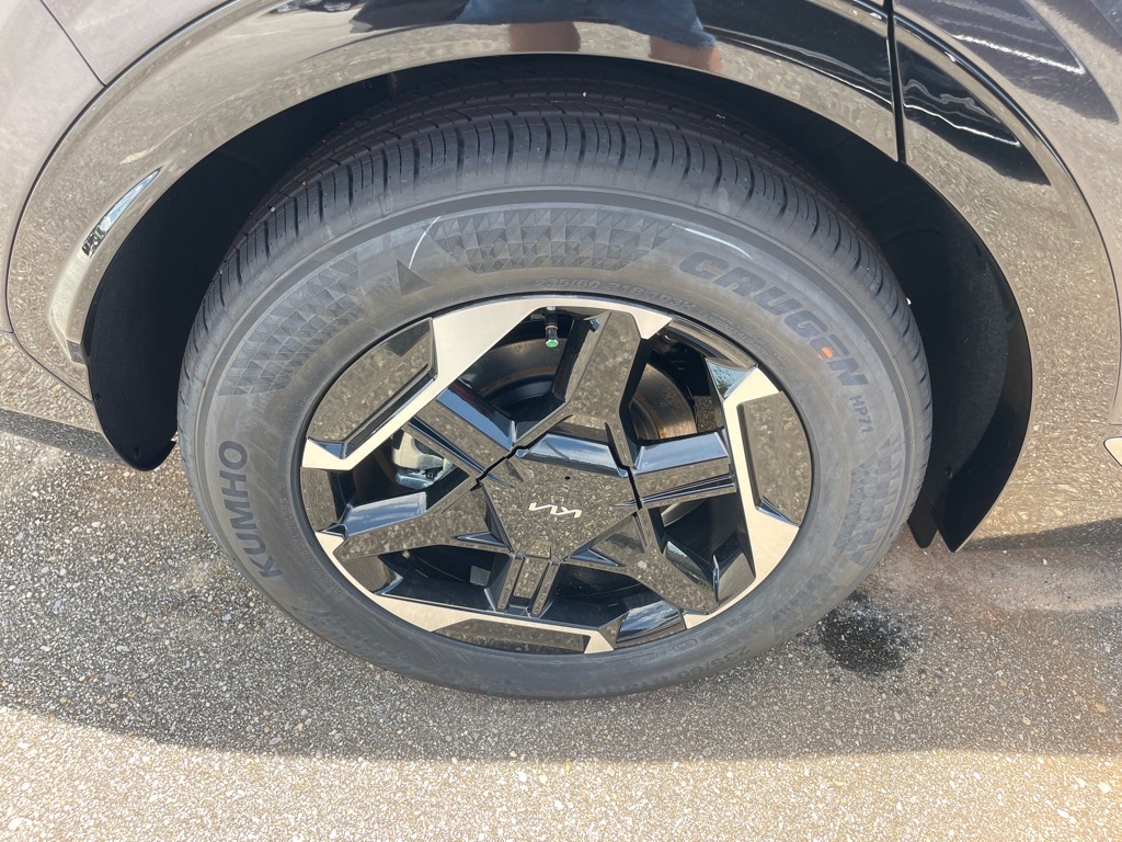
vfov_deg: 53.1
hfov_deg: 67.3
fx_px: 843
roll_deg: -5.1
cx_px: 561
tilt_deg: -43.2
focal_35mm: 26
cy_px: 421
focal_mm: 5.1
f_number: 1.6
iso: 32
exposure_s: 1/201
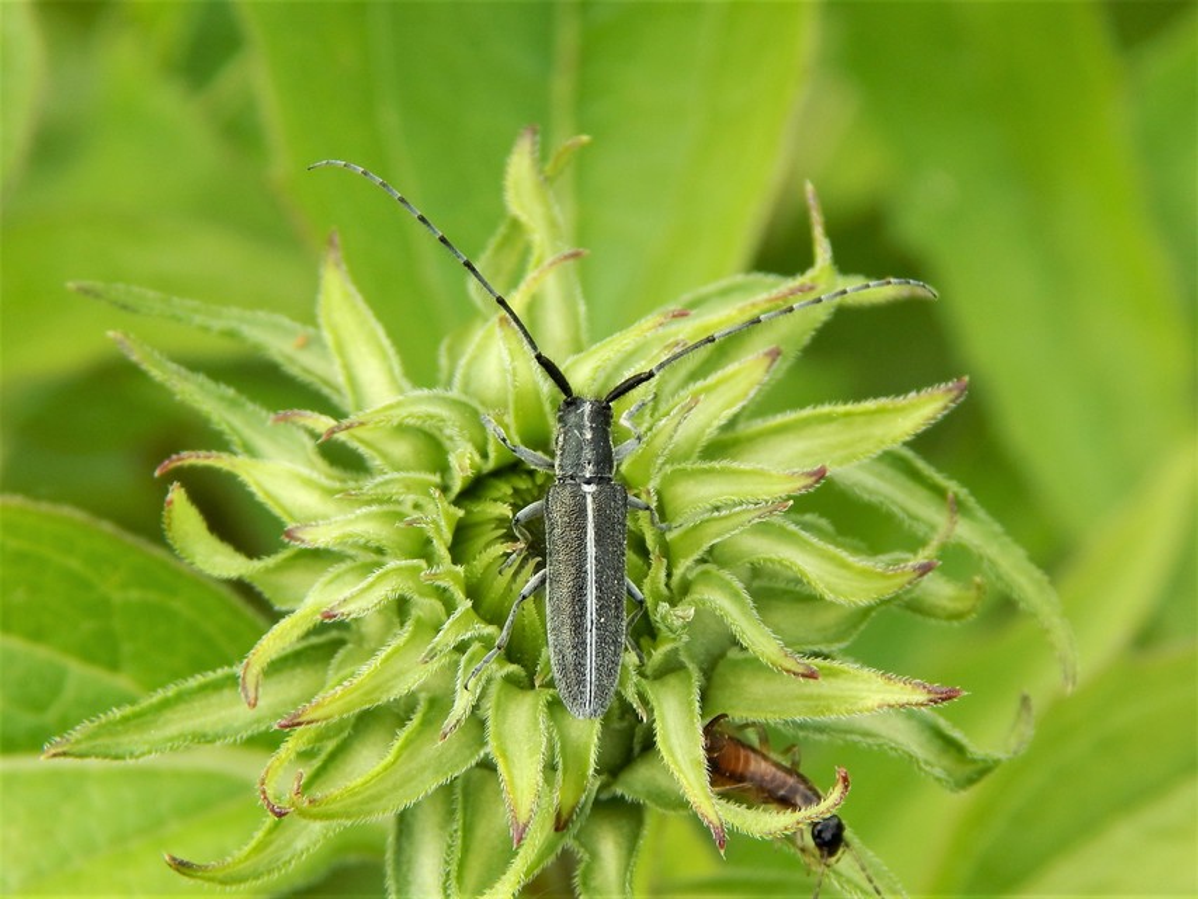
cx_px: 599
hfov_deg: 23.0
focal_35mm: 85
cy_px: 450
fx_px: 2942
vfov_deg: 17.4
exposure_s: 1/160
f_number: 4.3
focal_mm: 15.3
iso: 125
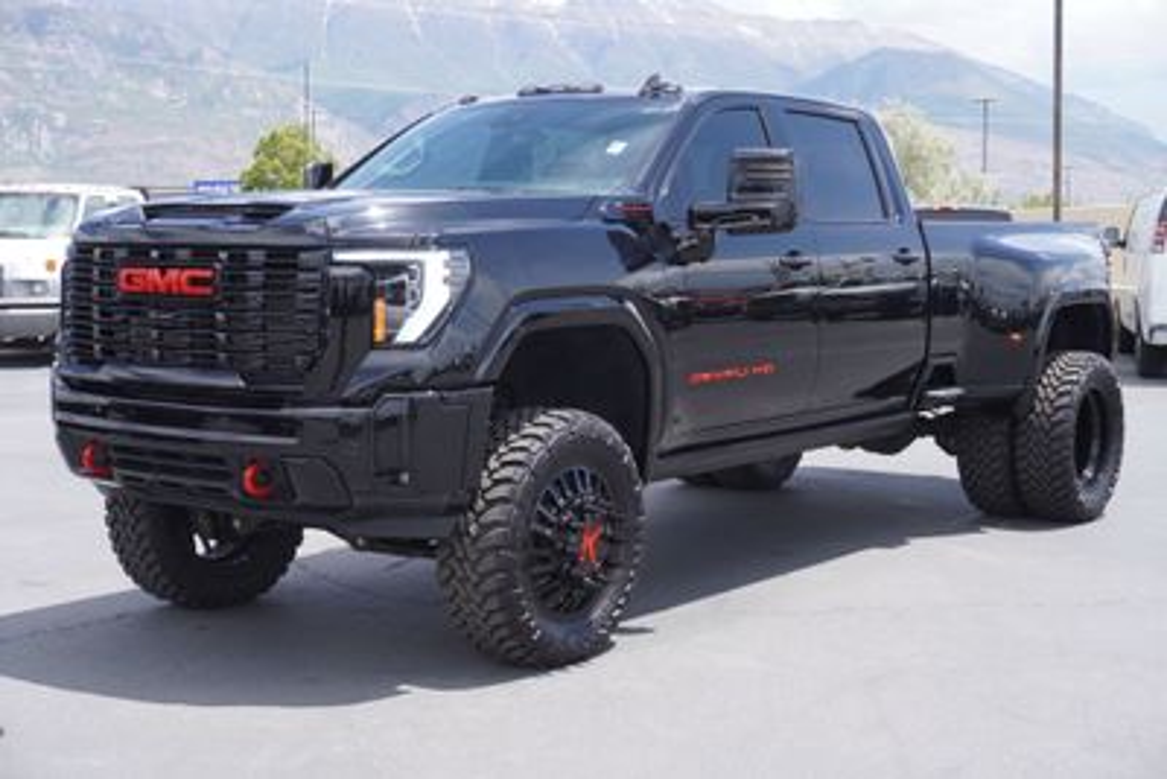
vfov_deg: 25.1
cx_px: 584
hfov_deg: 36.9
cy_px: 390
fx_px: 1751
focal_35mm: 54
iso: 100
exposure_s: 1/125
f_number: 8
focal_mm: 36
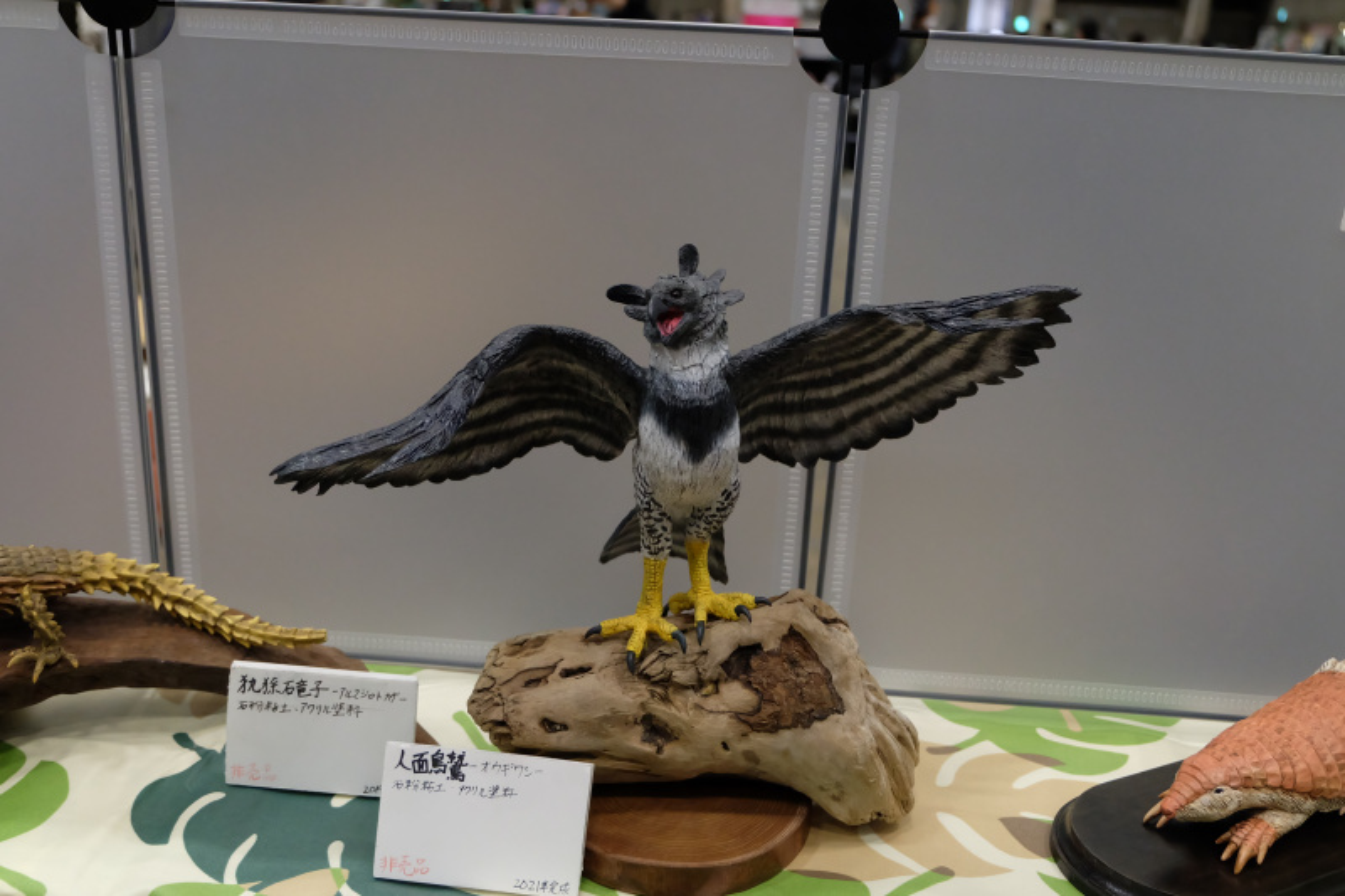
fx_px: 1419
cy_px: 448
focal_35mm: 38
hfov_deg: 50.7
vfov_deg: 35.0
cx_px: 672
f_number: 4.5
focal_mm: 25.6
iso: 2500
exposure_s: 1/125
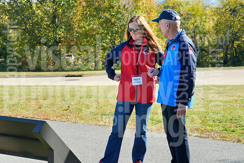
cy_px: 82
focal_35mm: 112
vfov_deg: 12.2
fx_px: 763
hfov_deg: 18.2
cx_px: 122
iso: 200
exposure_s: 1/125
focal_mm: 75
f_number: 11
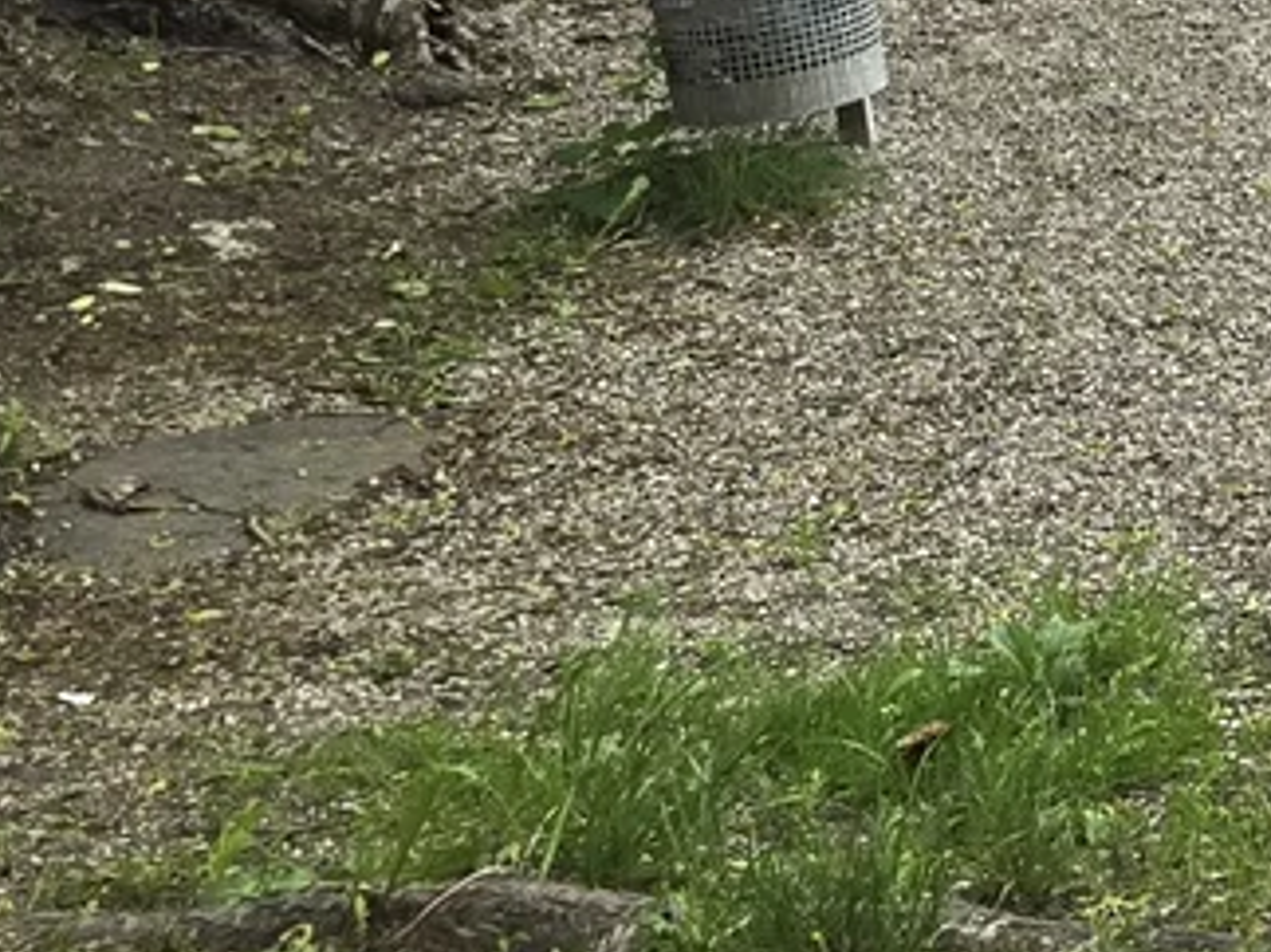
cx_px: 3046
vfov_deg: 12.3
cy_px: -492
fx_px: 4184
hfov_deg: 13.1
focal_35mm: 114
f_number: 1.7
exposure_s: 1/182
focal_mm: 6.3
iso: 64
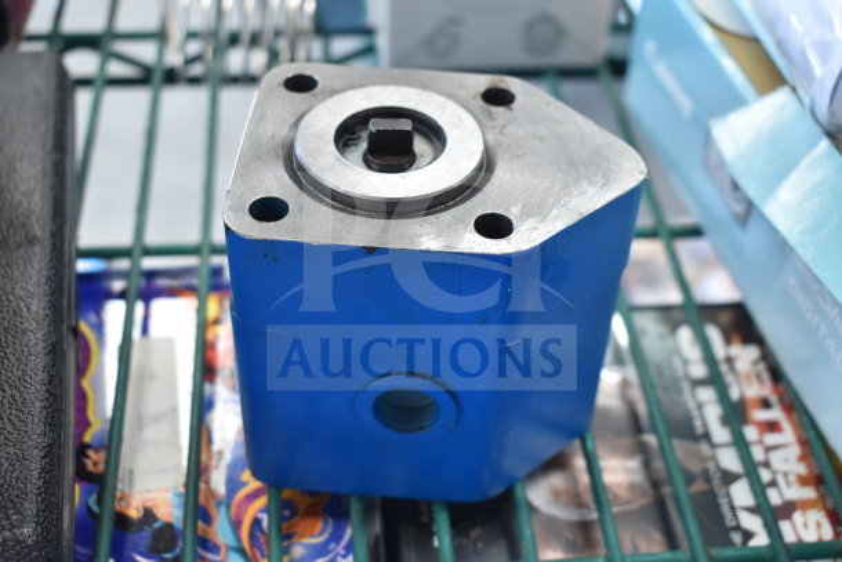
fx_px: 1193
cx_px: 421
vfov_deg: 26.5
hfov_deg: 38.9
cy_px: 281
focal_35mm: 51
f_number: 4.5
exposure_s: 1/50
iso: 1000
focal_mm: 34
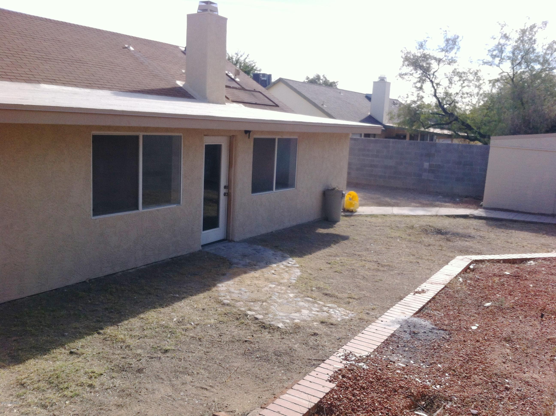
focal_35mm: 35
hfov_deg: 52.7
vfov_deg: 40.6
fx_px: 561
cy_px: 208
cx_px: 278
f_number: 2.8
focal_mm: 3.85
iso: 80
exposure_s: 1/862
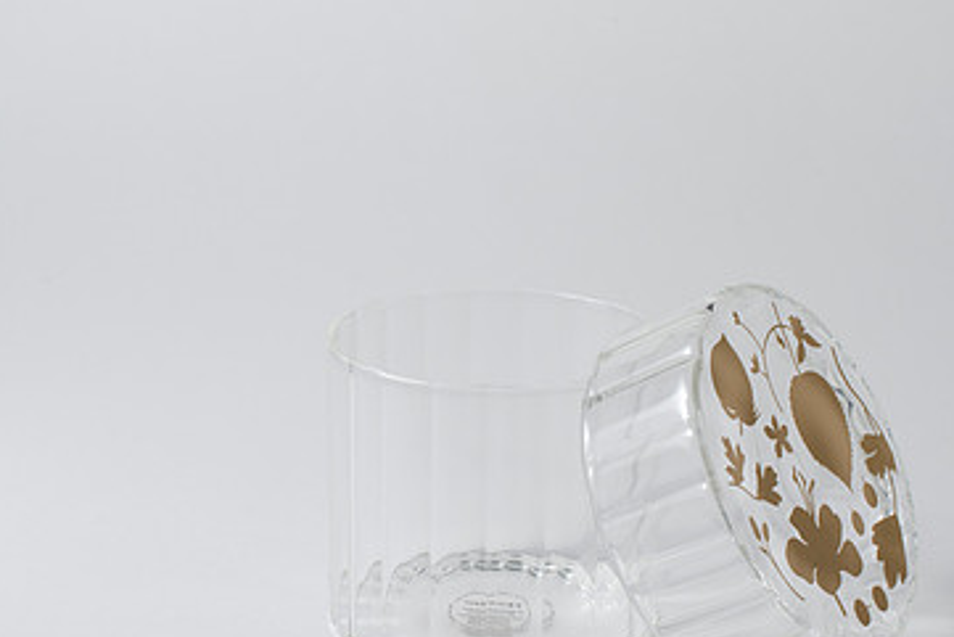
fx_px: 2253
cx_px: 478
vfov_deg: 16.0
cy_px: 430
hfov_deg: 23.9
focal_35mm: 85
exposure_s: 1/200
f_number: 16
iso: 100
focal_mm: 50
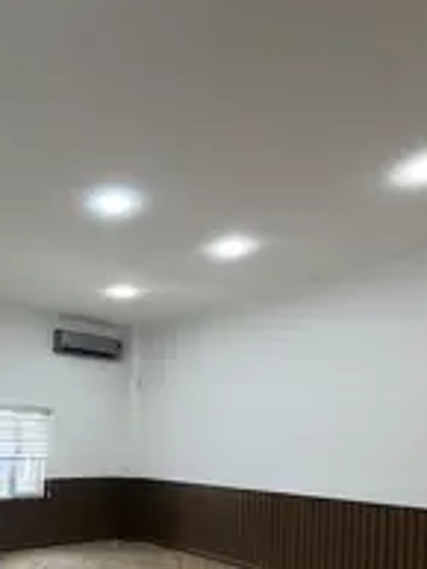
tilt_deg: -1.1
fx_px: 476
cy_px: 454
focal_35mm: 29
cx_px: 65
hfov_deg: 45.0
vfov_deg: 57.1
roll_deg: -0.8
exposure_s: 1/121
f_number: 2.2
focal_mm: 2.22
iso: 160
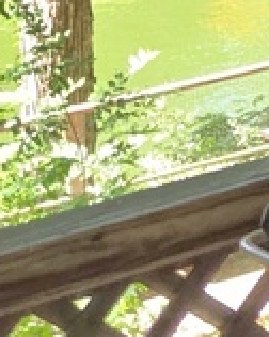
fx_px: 2044
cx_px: 1151
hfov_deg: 6.0
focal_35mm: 205
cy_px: -284
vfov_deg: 9.0
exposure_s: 1/60
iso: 25
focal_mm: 5.4
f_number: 1.8
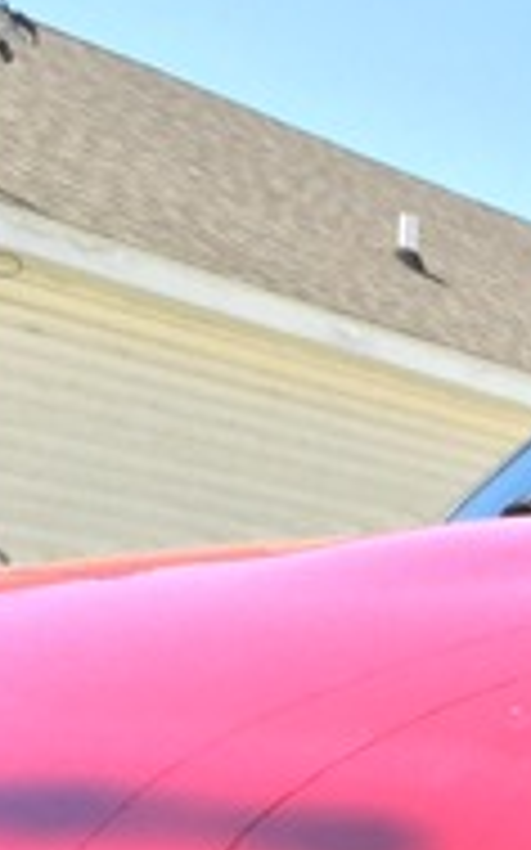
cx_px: 1454
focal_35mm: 130
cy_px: 1142
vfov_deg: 15.2
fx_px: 3012
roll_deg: +0.1
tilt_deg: -5.1
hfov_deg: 8.7
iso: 32
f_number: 2.2
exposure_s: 1/694
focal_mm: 4.15
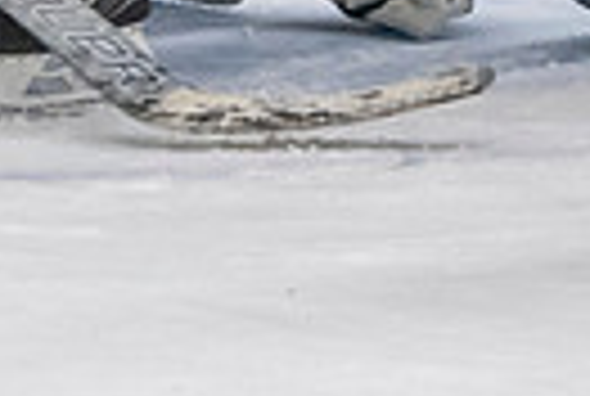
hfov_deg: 2.3
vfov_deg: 1.6
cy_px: -625
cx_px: 304
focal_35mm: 886
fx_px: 14554
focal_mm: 116
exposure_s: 1/640
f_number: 3.2
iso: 2000
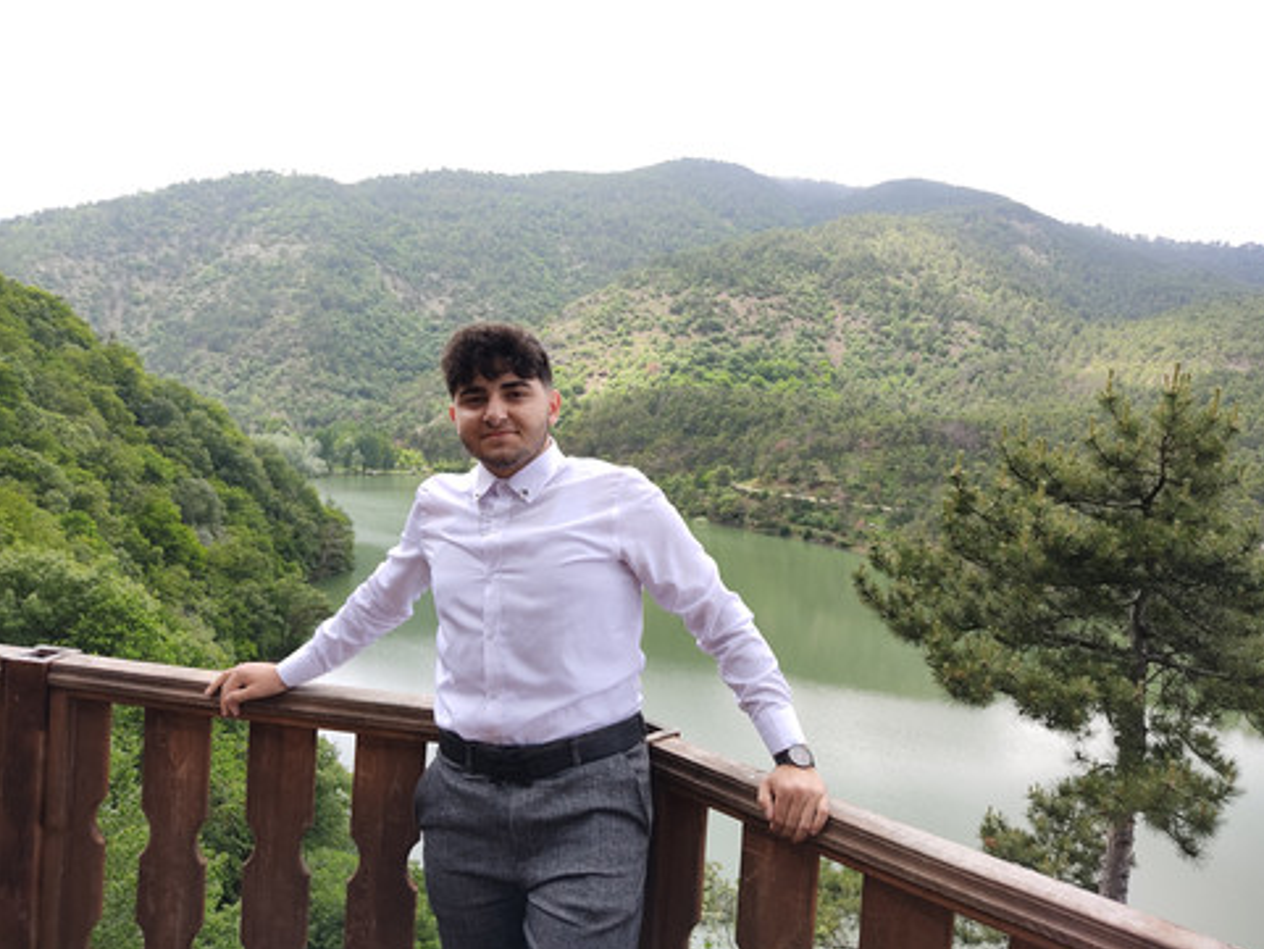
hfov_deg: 65.3
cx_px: 654
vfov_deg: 51.4
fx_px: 986
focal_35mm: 27
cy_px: 467
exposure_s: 1/123
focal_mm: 4.74
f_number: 1.79
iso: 100
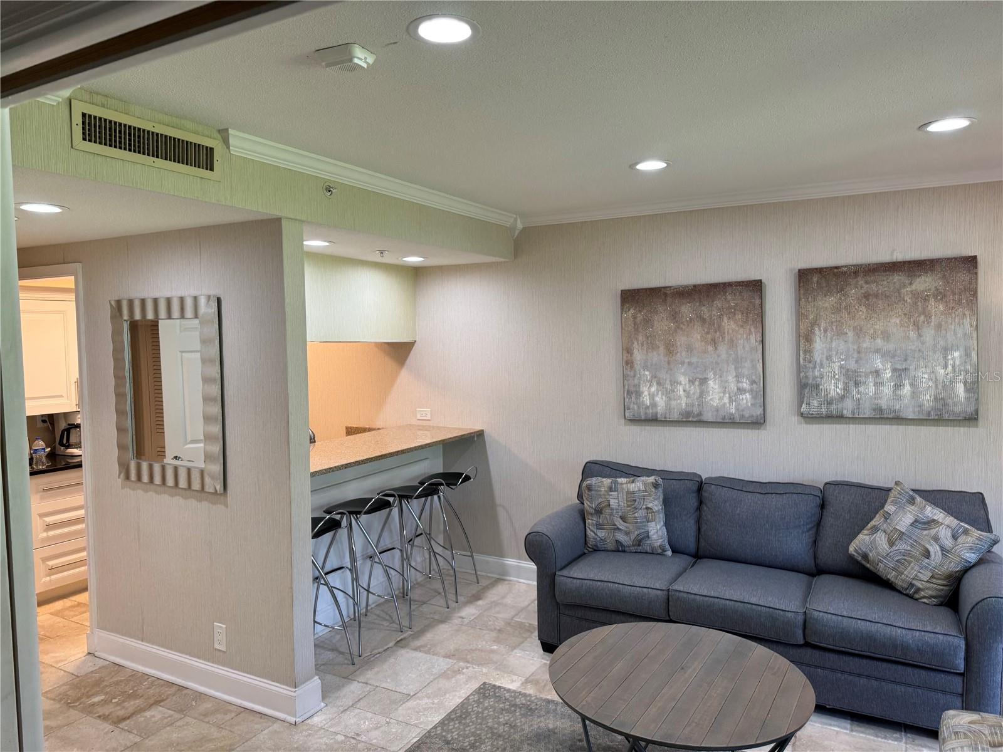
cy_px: 376
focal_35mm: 24
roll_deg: +1.1
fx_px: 695
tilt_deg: -4.7
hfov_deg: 71.6
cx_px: 502
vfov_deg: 56.8
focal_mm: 6.76
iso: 160
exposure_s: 1/120
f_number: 1.78
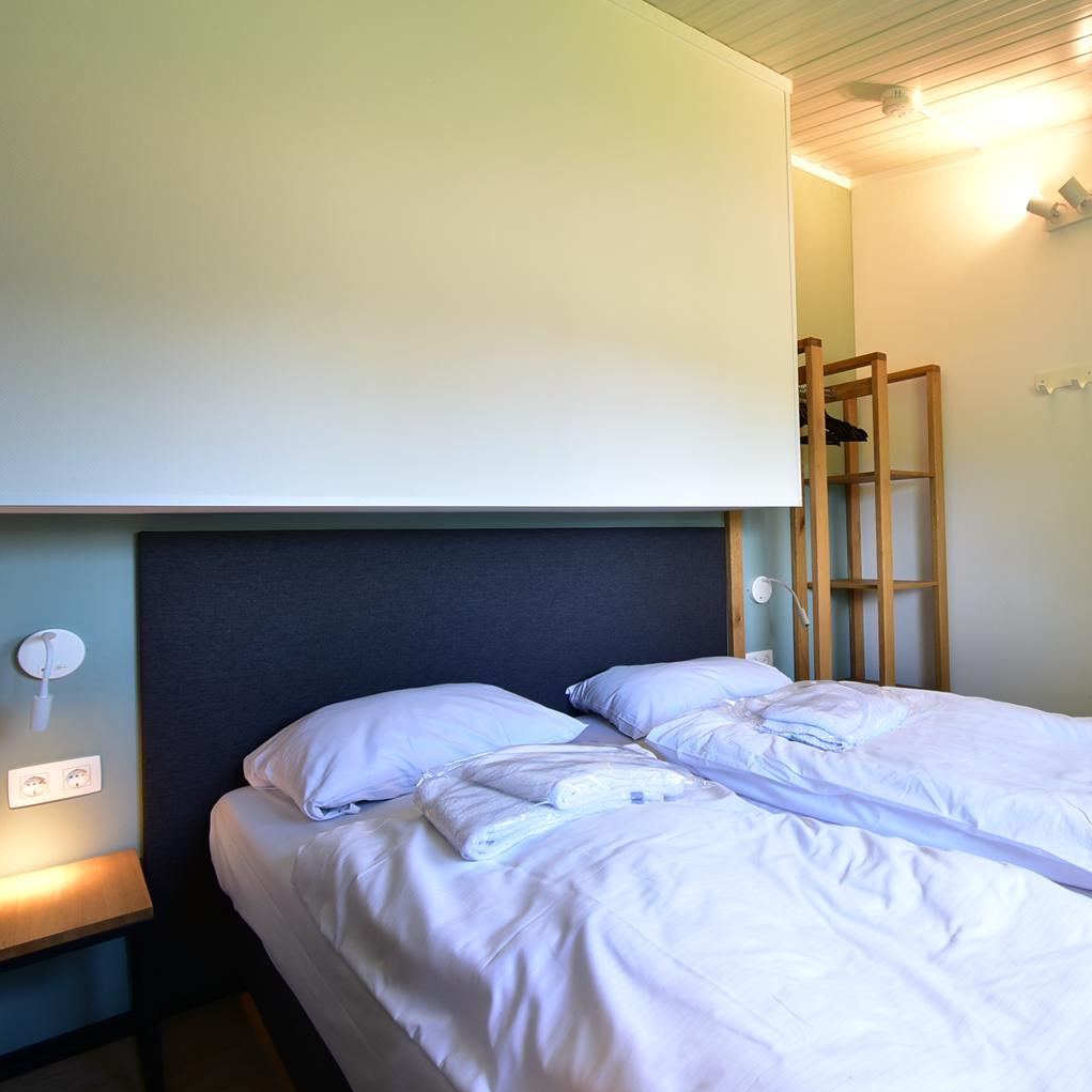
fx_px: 714
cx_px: 735
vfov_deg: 74.8
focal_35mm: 20
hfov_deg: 72.4
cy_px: 538
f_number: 4.5
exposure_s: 1/6
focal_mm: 10
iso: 100
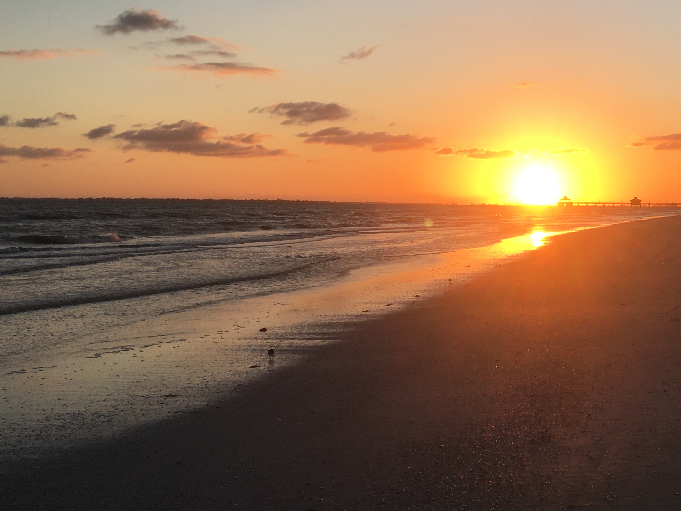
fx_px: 1003
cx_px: 483
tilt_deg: -0.1
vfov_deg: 28.5
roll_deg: -0.6
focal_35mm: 51
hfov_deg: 36.9
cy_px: 211
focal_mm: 4.15
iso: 25
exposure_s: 1/827
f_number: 2.2
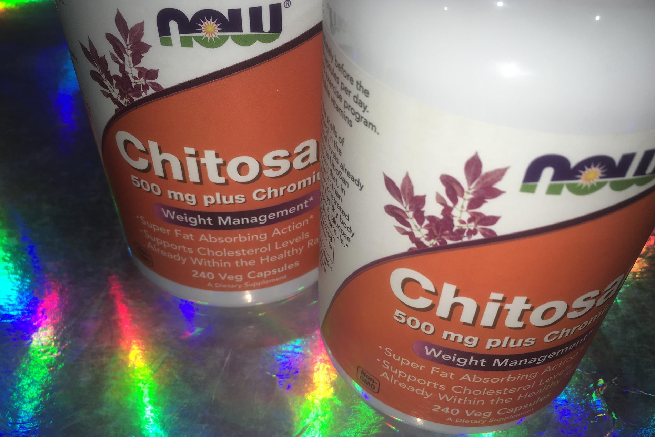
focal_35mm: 32
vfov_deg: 41.0
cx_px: 337
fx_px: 582
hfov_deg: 58.7
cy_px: 250
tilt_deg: -46.7
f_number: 2.2
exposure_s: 1/237
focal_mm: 4.15
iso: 25
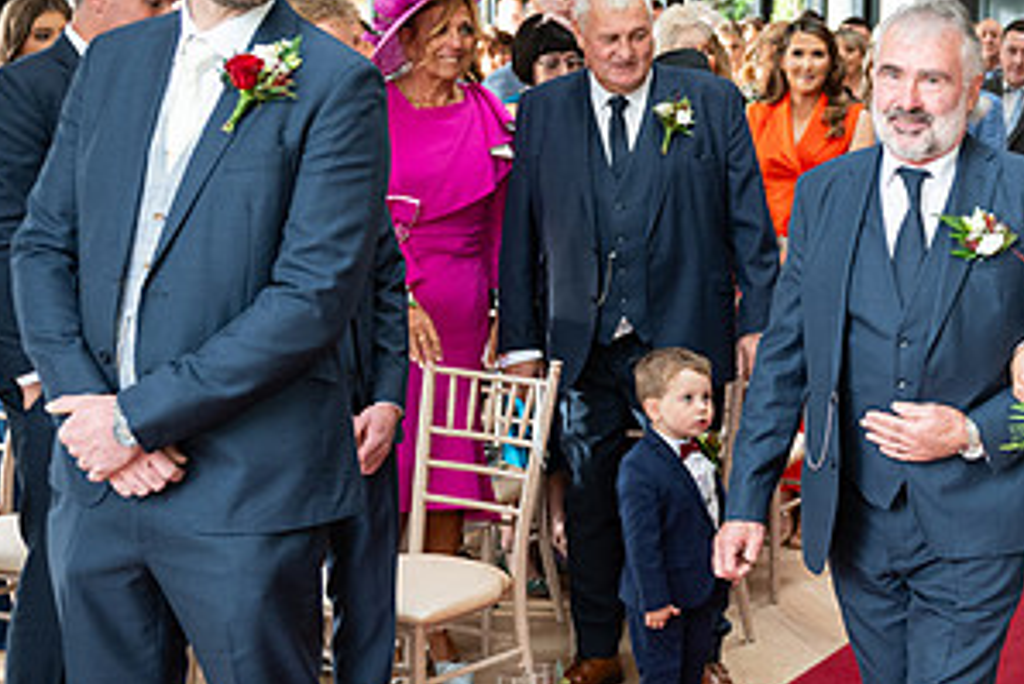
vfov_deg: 19.5
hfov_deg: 28.3
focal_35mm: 70
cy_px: 270
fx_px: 1992
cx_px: 811
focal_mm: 36
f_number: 3.5
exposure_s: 1/160
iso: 640
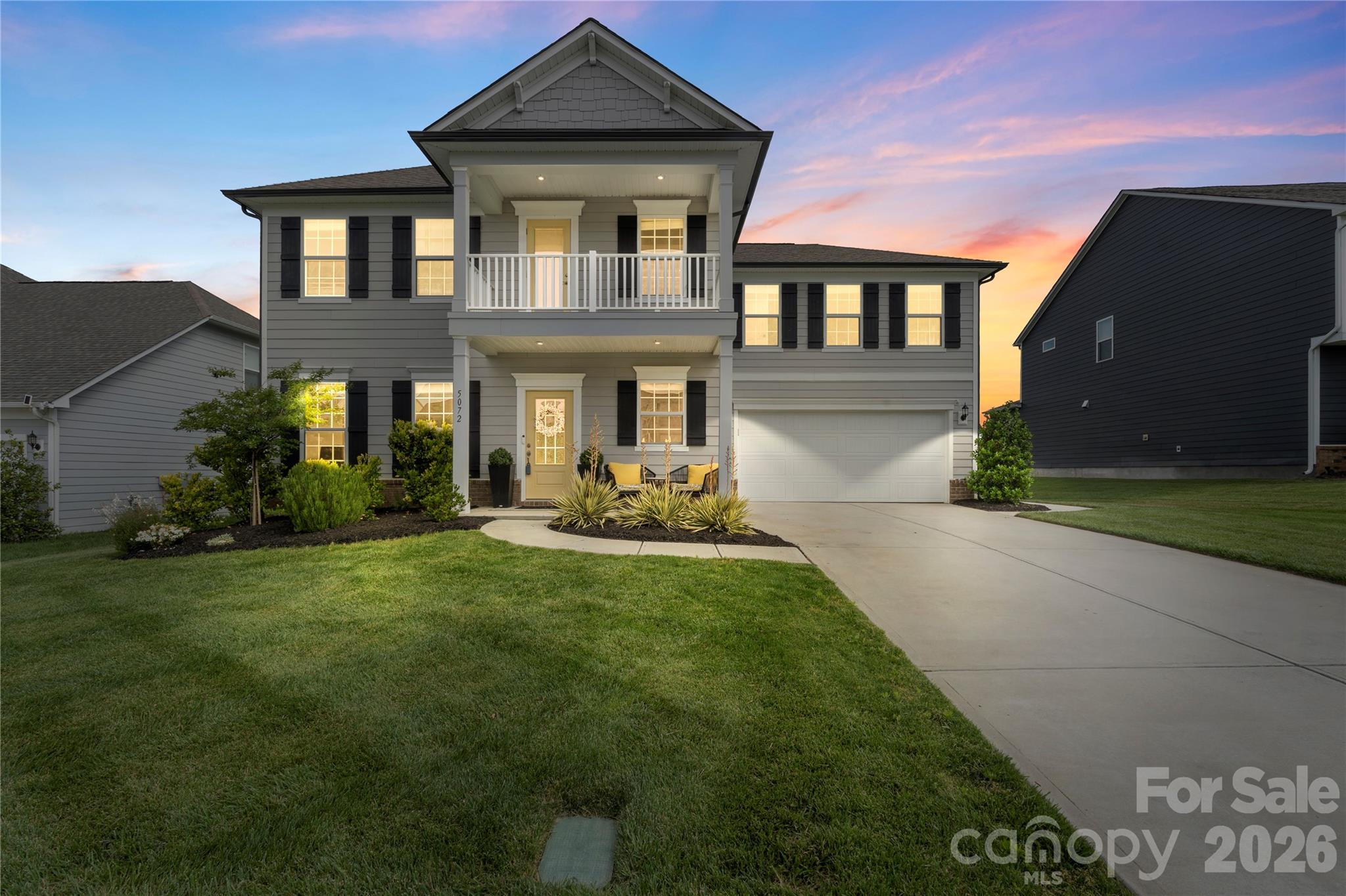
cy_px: 448
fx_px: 598
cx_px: 673
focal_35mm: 16
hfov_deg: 96.7
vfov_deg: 73.7
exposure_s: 1/40
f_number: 14
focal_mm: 16
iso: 100
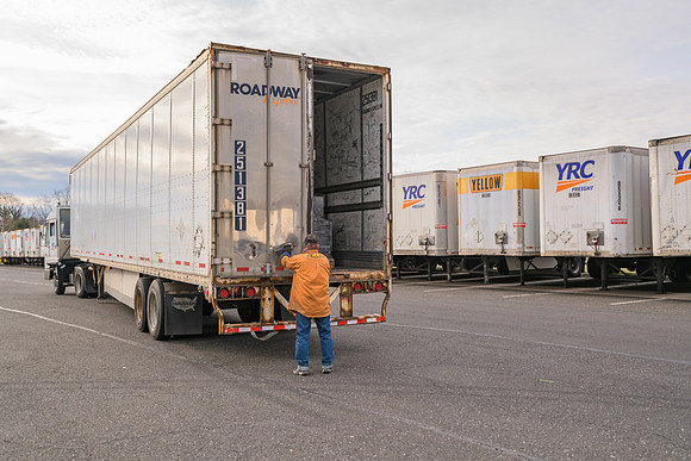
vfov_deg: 37.9
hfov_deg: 54.4
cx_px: 346
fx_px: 672
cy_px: 230
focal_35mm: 35
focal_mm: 35
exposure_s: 1/160
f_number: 4
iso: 64
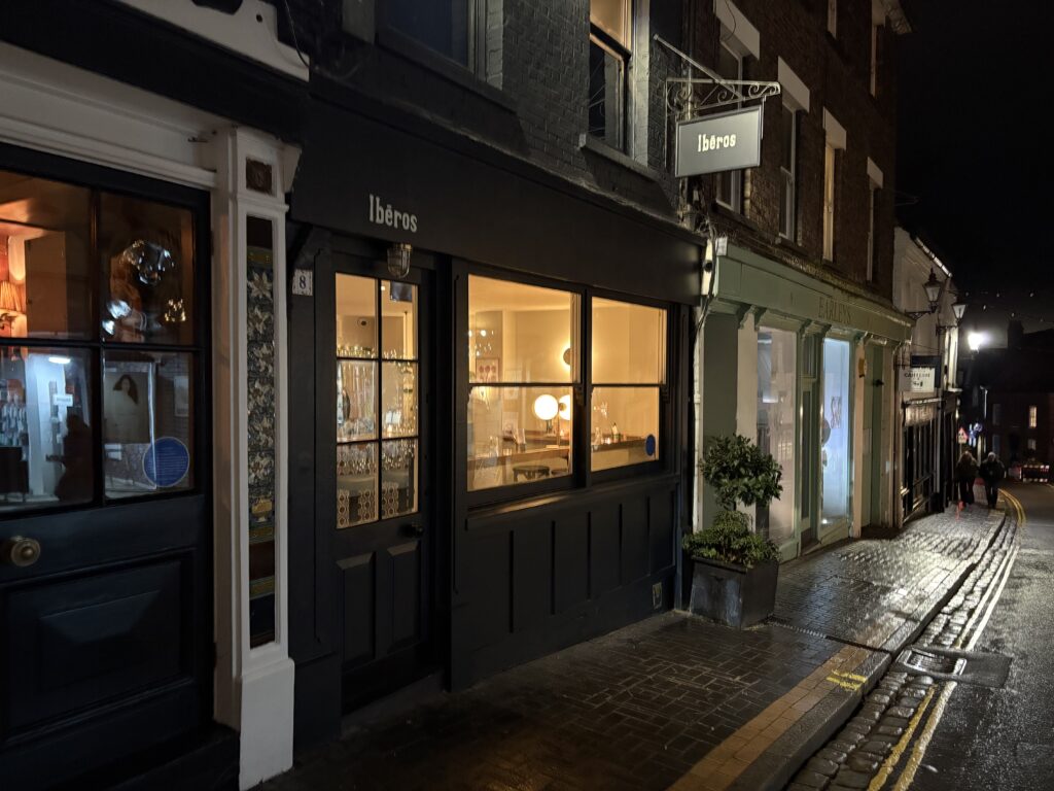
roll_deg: +0.7
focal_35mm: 26
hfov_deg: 67.3
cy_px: 396
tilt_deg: -1.2
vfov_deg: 53.1
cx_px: 527
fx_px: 792
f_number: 1.6
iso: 800
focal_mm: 5.96
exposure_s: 1/25
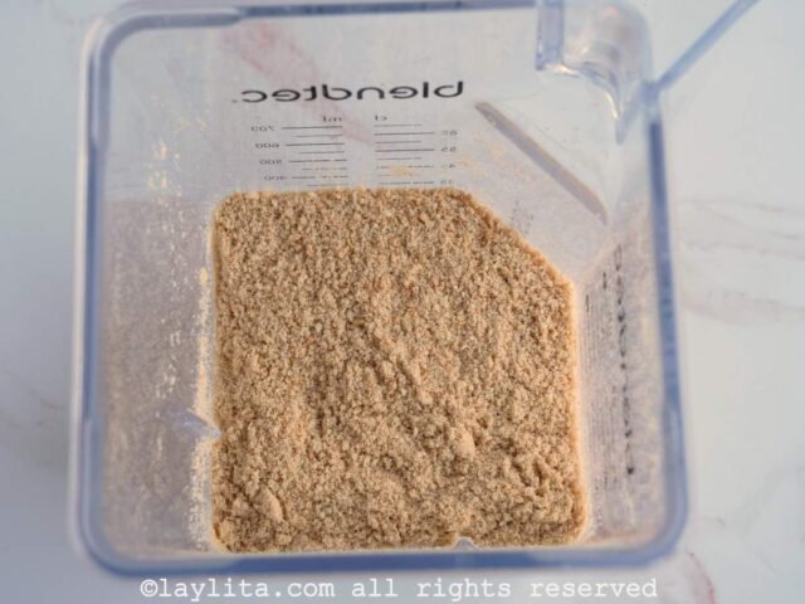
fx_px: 1488
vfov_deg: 22.9
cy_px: 302
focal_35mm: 64
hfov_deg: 30.3
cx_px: 402
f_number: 5
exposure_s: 1/80
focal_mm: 32
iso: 400
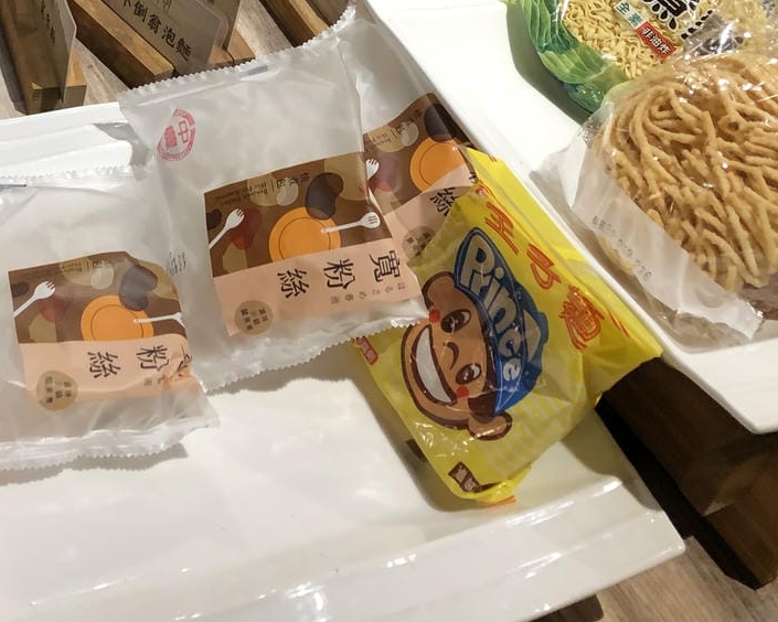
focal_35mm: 62
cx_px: 232
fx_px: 1428
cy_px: -104
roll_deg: -12.8
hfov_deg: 30.2
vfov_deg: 22.8
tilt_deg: -33.5
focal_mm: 3.99
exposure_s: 1/30
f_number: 1.8
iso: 40
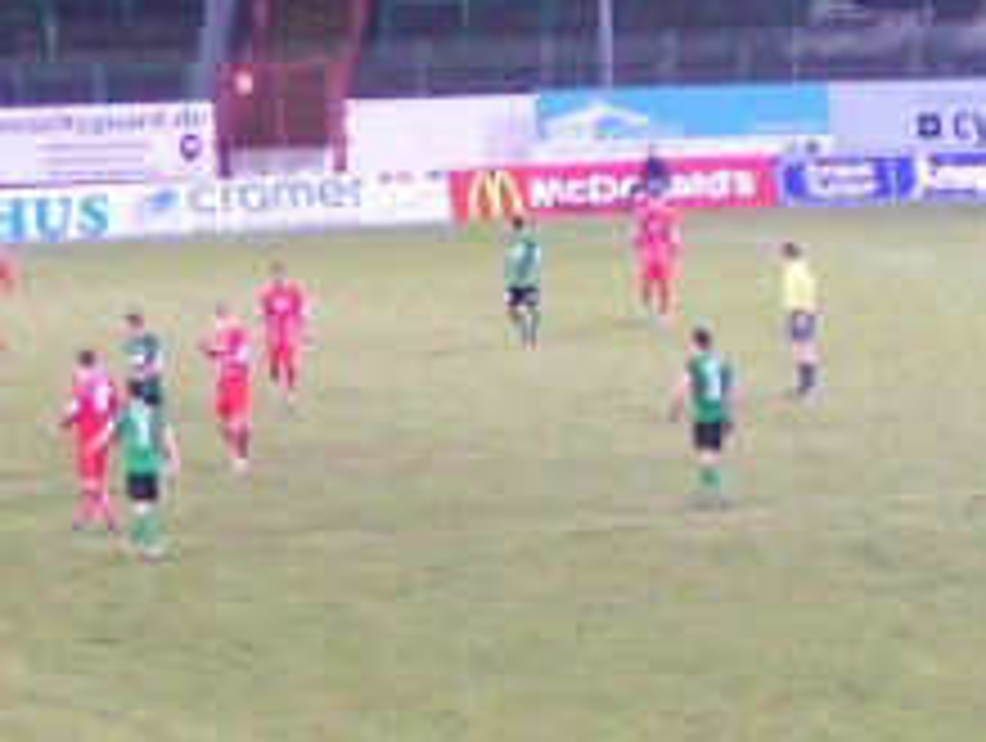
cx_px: -504
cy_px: 117
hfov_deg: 6.5
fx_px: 8531
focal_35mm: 299
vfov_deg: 5.0
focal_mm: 12.6
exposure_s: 1/15
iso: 200
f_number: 3.2
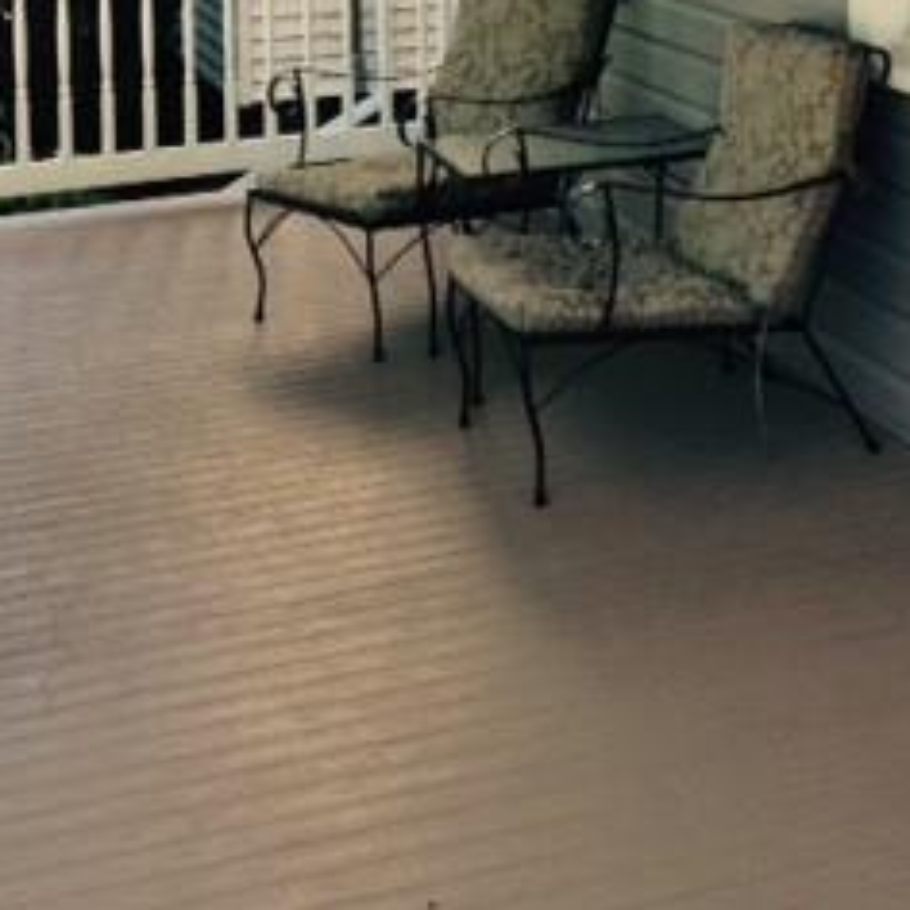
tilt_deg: -0.6
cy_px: -162
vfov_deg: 20.6
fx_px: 2350
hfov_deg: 21.8
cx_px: 644
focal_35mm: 79
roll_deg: +0.2
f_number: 2.4
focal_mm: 4.12
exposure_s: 1/176
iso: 50
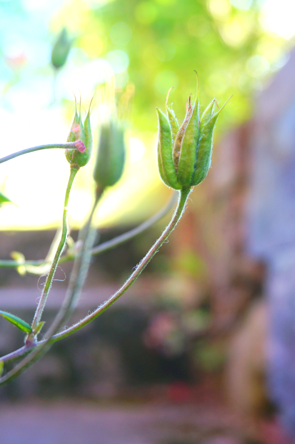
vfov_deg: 45.0
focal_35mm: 44
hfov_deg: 30.8
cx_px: 148
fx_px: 536
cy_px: 222
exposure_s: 1/60
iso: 320
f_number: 5.6
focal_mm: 29
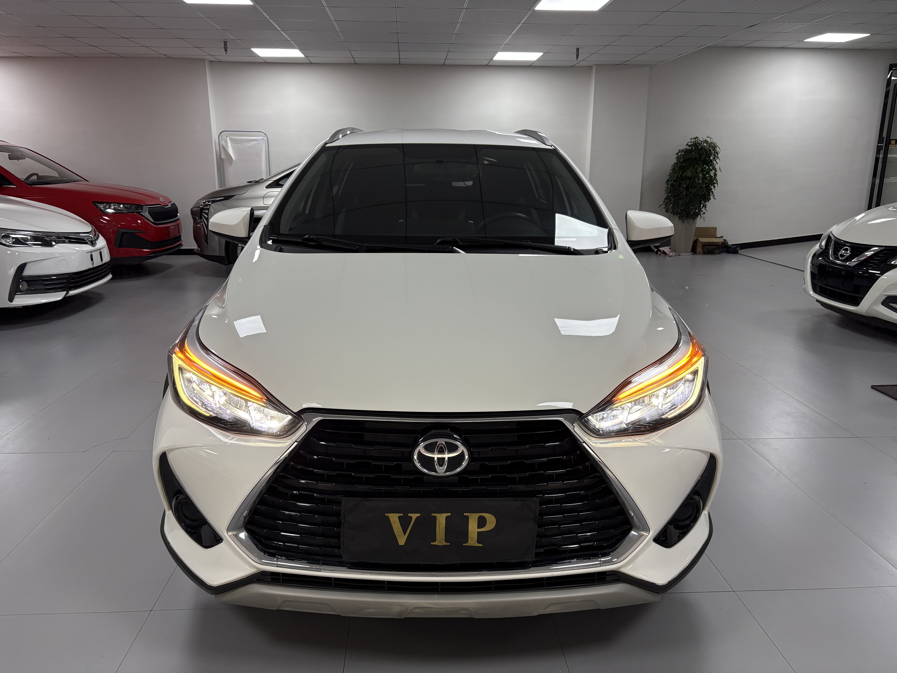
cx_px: 448
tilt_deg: -14.2
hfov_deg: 67.3
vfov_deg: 53.1
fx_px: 674
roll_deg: -0.2
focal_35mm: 26
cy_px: 336
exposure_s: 1/111
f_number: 1.6
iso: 100
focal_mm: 5.96
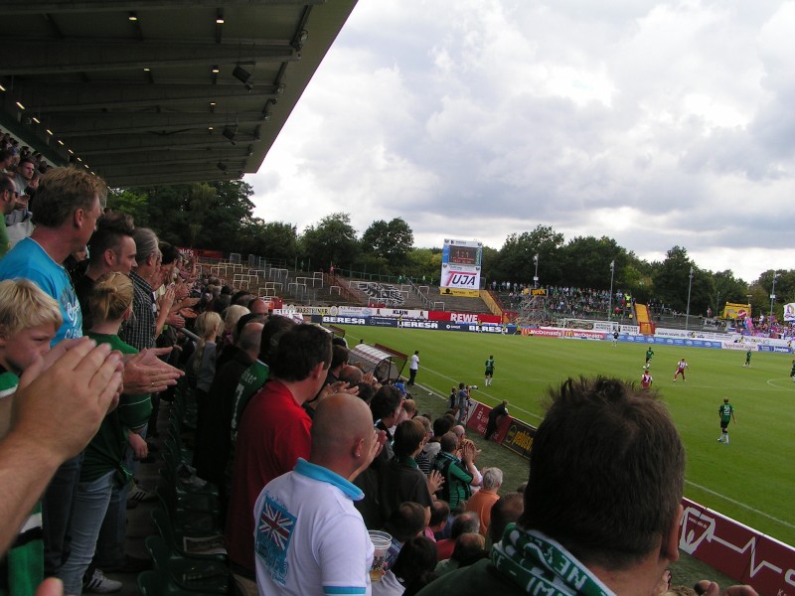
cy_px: 298
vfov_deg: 37.7
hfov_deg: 49.0
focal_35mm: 38
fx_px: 873
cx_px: 398
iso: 50
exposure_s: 1/200
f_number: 5.6
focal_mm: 5.8
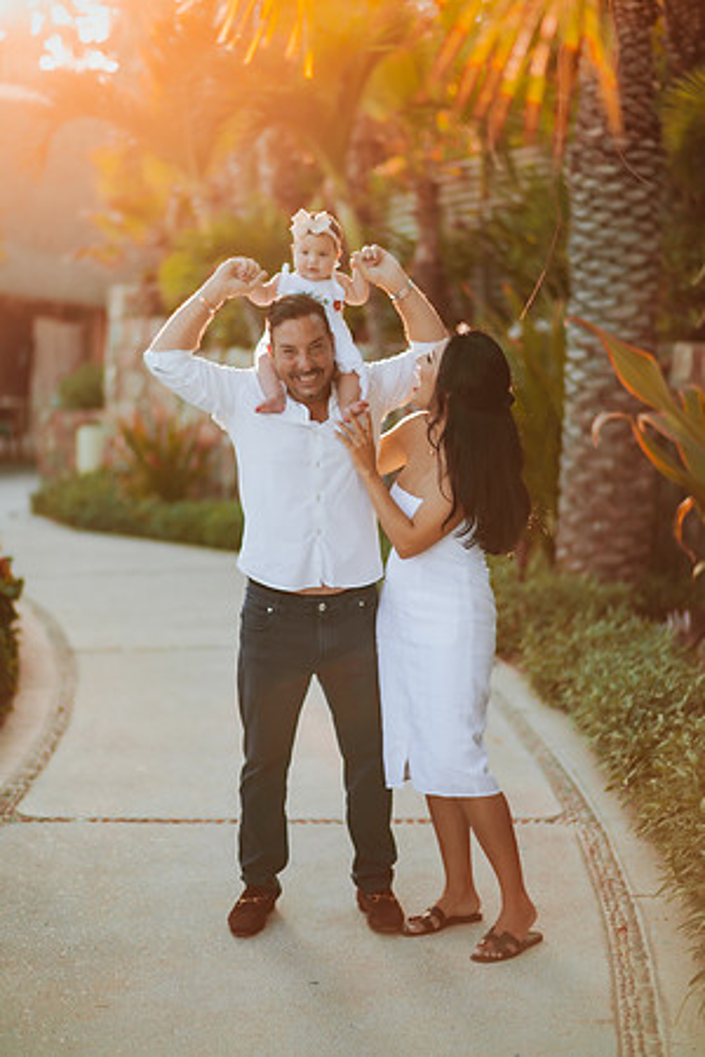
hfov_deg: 23.4
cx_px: 352
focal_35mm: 58
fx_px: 1704
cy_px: 528
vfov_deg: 34.5
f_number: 1.4
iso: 125
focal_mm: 58
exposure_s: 1/1000
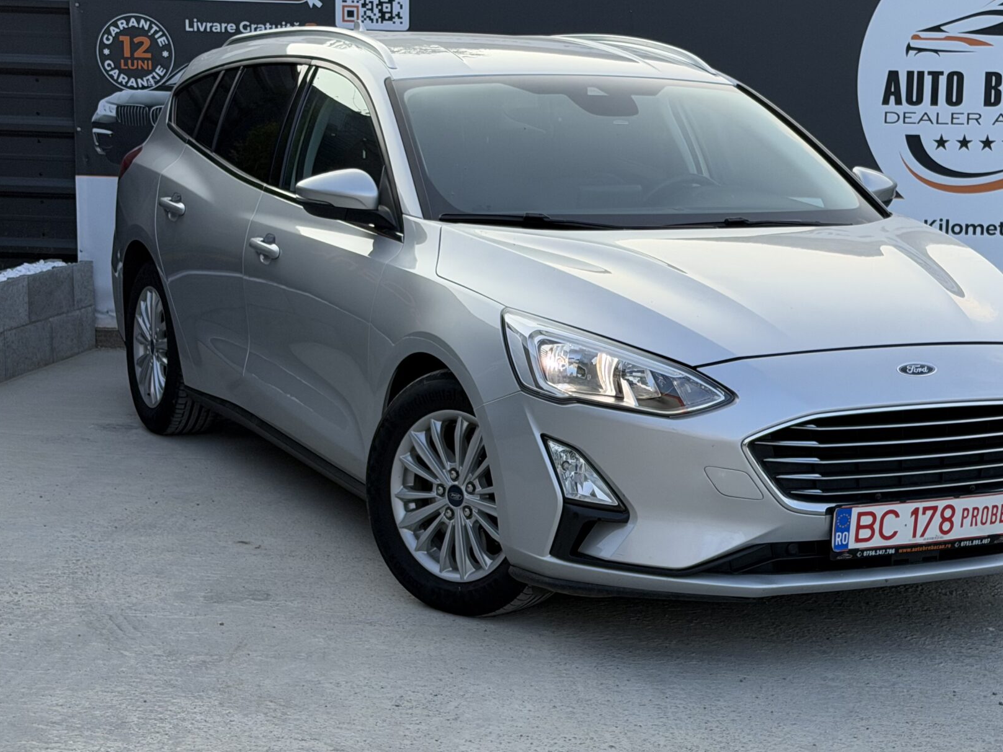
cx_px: 642
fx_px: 2202
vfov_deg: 19.4
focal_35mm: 76
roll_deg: -0.6
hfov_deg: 25.6
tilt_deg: -9.3
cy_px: 406
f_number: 1.78
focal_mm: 6.76
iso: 64
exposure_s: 1/819
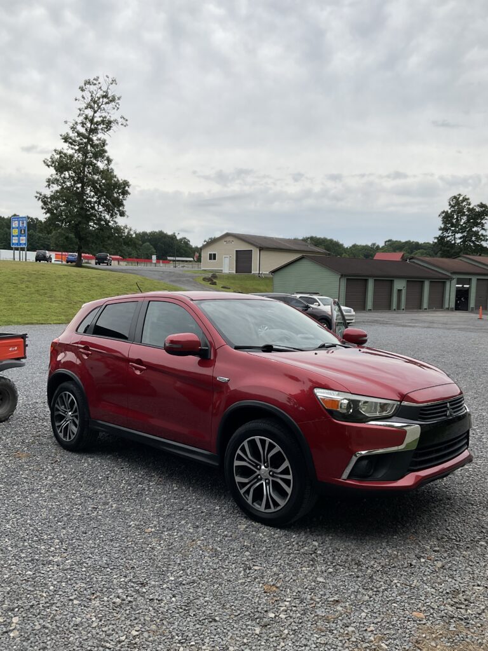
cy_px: 326
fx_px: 545
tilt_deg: -5.0
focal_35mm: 29
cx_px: 244
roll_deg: -1.5
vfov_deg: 61.7
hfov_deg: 48.2
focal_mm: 3
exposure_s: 1/2227
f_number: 1.8
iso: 16
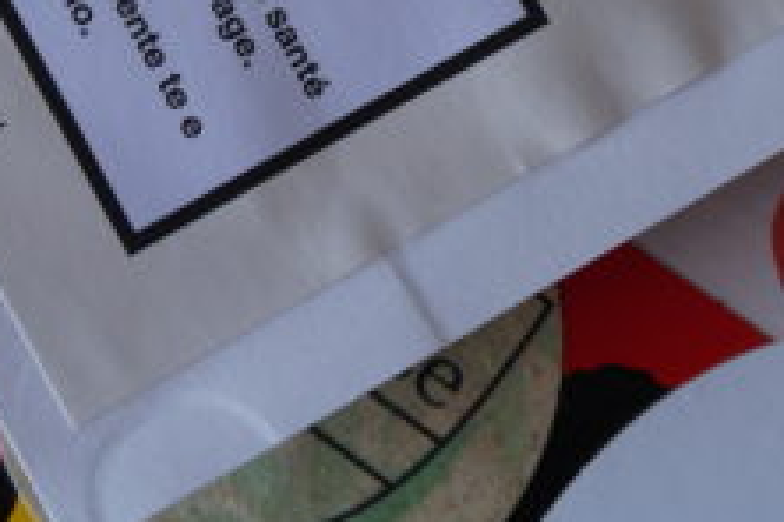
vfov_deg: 11.5
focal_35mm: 114
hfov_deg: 17.9
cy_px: -287
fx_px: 2482
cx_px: 406
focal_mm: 22
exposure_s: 1/160
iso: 200
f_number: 4
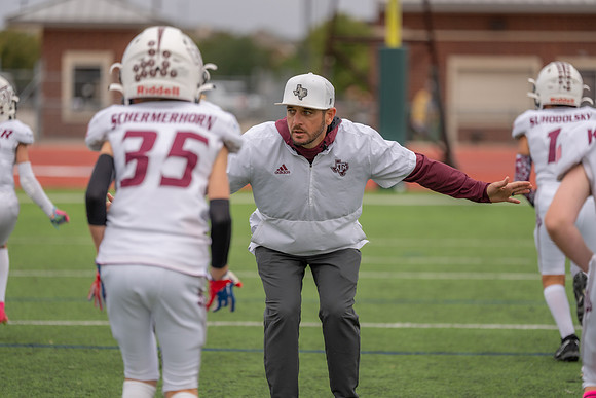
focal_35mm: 178
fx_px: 2947
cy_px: 199
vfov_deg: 7.7
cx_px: 298
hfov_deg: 11.5
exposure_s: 1/1250
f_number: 2.8
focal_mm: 178
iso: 320
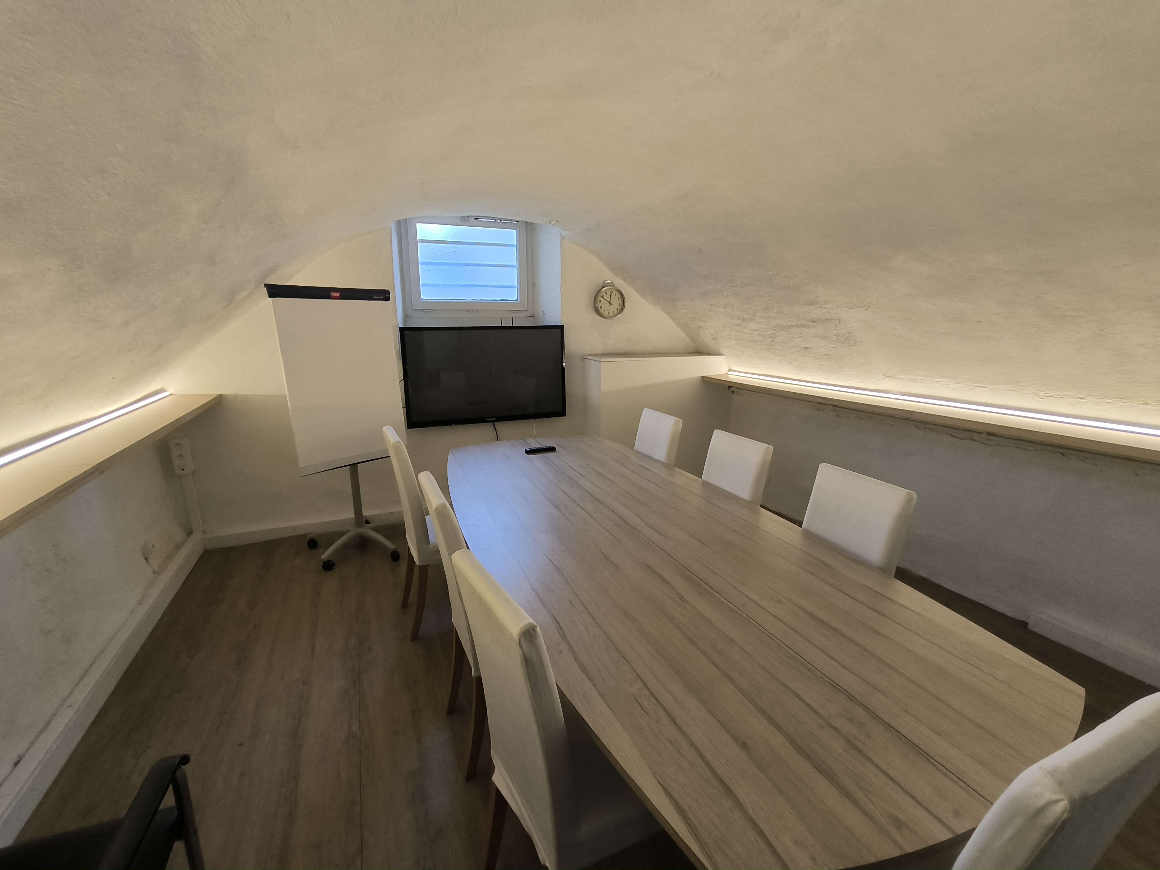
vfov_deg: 81.7
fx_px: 503
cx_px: 580
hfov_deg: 98.2
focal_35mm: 15
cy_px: 435
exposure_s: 1/50
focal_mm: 1.91
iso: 250
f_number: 2.2
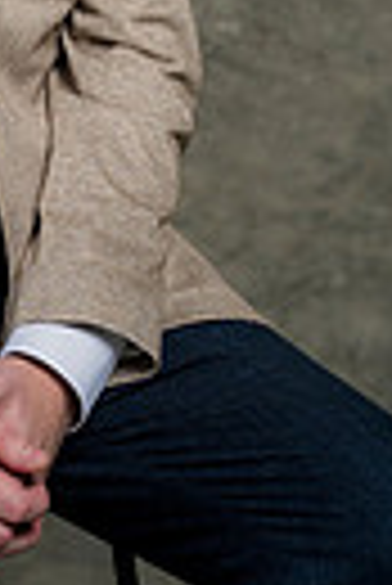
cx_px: -41
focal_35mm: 190
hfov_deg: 7.2
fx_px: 3095
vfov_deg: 10.7
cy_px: -90
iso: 125
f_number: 4
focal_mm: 55
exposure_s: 1/200
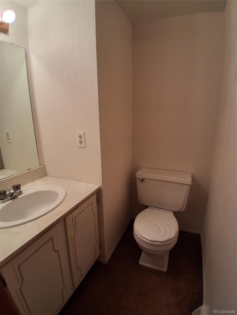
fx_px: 155
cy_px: 158
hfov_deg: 74.7
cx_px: 118
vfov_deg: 91.0
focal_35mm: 17
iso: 100
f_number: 2.2
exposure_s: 1/60
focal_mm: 1.4
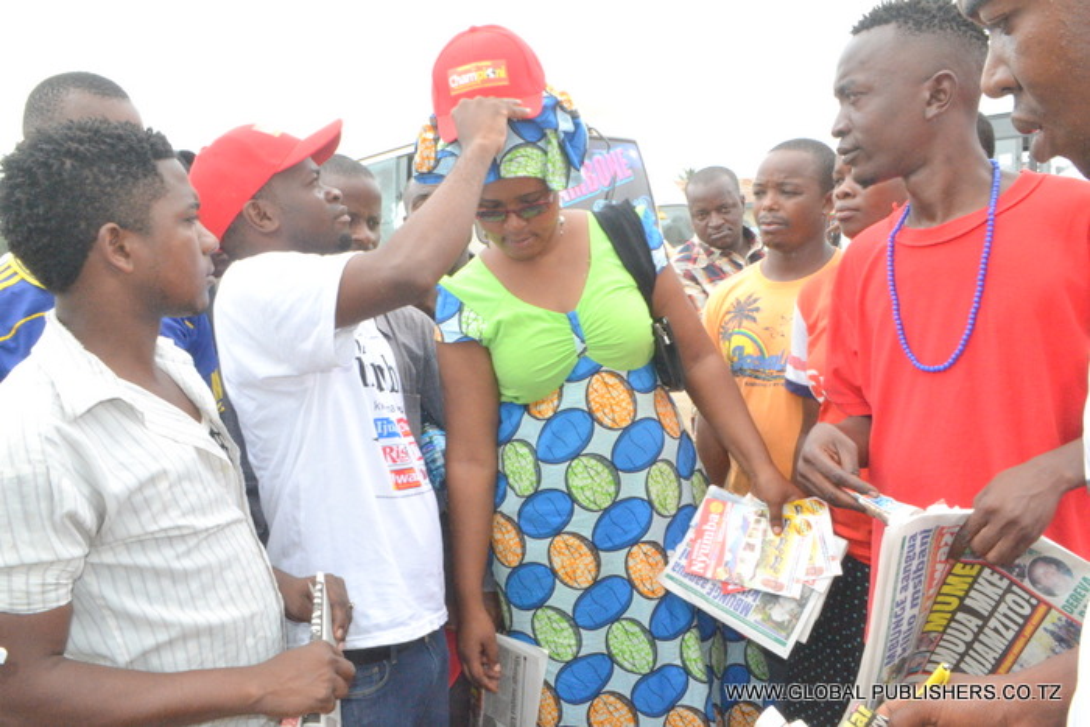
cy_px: 364
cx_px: 545
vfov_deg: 47.9
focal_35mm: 27
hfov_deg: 67.4
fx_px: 818
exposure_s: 1/200
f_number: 22
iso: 3200
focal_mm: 18
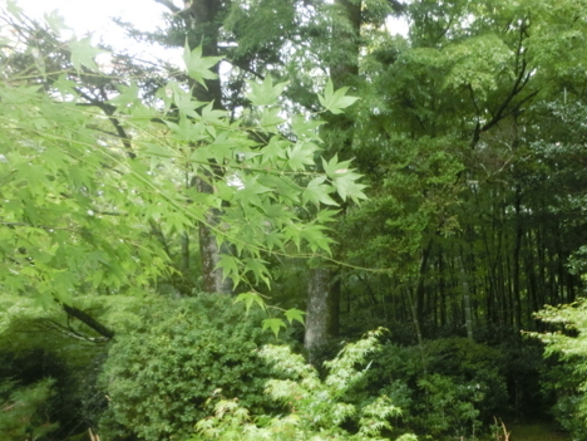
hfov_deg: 43.6
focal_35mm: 41
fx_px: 695
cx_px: 470
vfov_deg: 34.0
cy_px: 361
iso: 400
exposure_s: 1/80
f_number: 3
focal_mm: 4.24
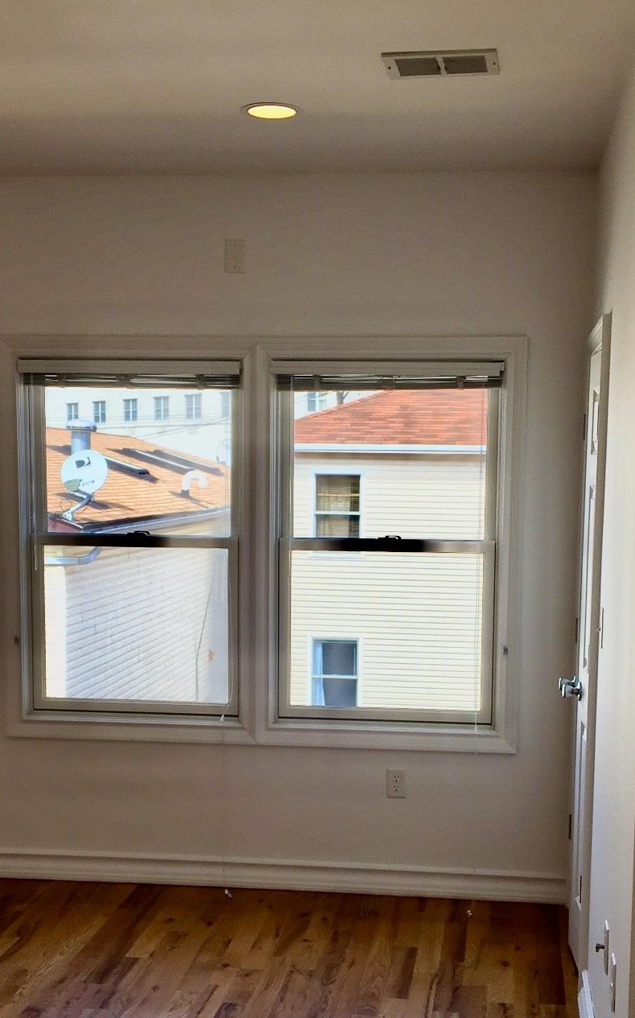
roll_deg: -0.4
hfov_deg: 26.3
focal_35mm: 49
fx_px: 1358
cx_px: 342
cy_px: 629
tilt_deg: -6.4
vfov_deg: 40.8
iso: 25
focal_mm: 4.15
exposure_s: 1/120
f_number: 2.2
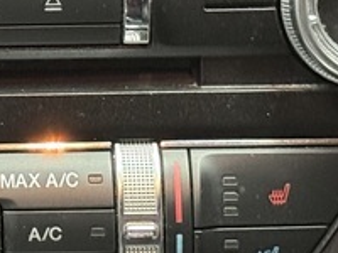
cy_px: 17
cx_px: -147
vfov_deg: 6.0
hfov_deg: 7.9
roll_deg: +1.9
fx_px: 2402
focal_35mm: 246
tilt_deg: -23.7
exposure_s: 1/30
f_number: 1.78
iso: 640
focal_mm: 6.76
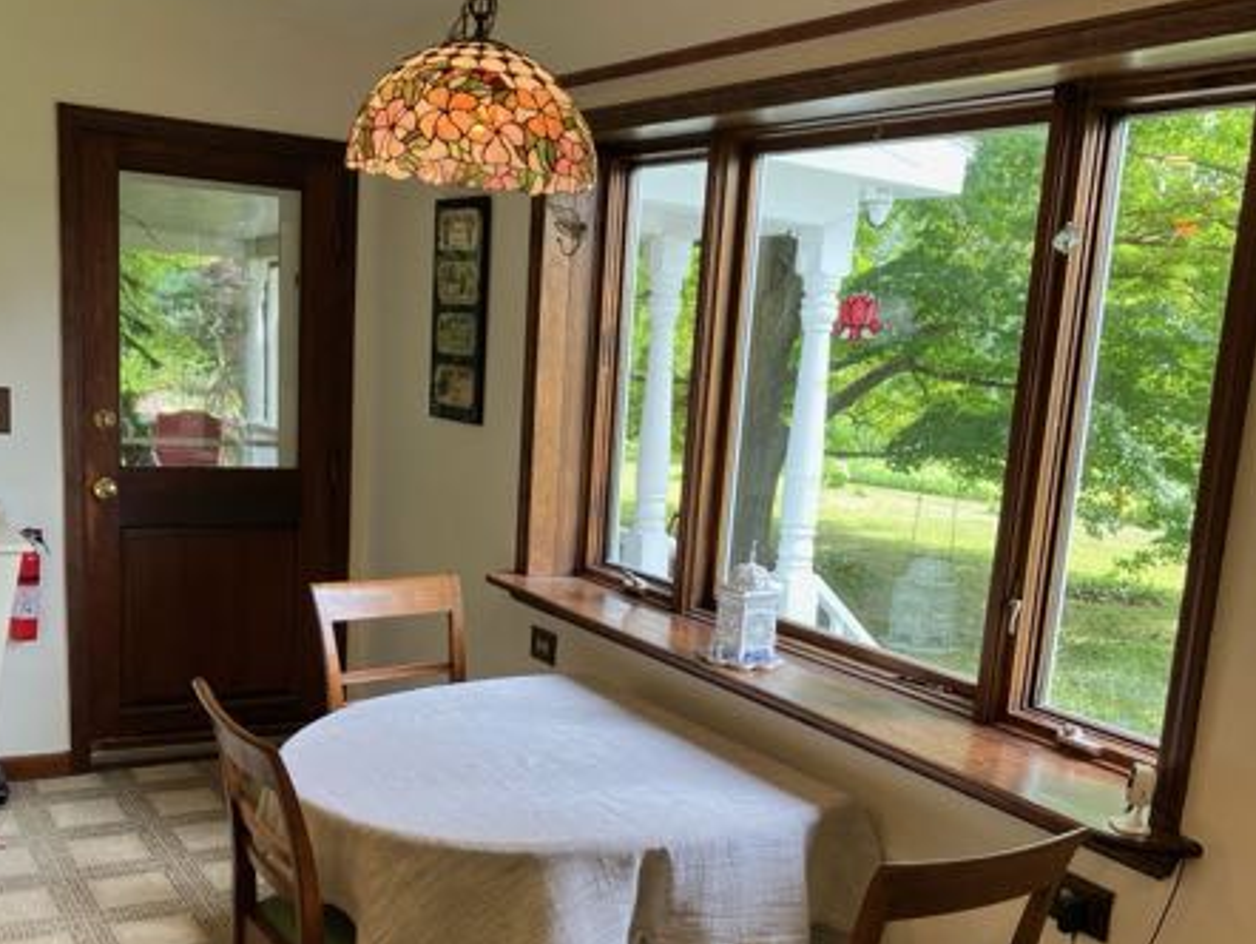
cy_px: 643
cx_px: 622
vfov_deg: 37.3
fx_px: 1380
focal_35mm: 38
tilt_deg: -11.3
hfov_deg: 49.0
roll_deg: -3.6
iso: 50
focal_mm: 3.99
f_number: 1.8
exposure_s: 1/120
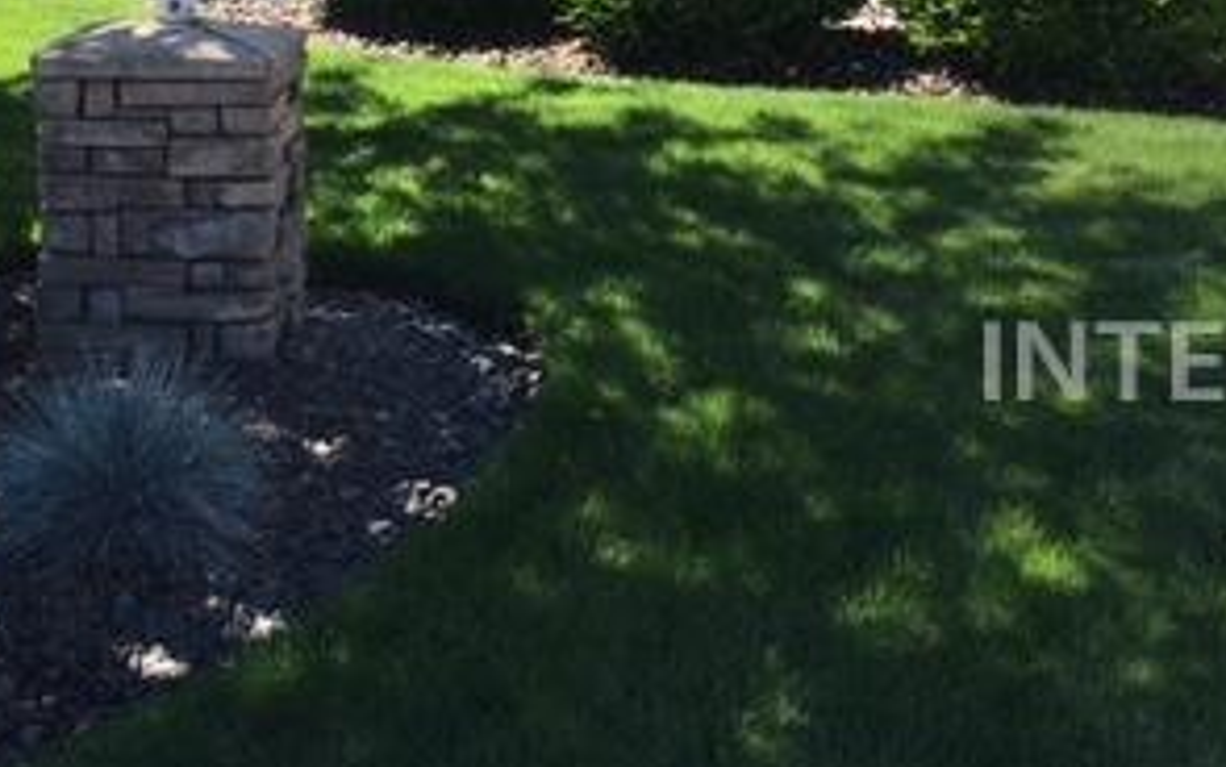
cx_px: 609
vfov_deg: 18.2
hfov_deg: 30.6
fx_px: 2239
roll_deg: +0.7
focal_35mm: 67
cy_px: -204
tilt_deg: -0.6
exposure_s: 1/587
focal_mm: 4.15
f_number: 2.2
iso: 25
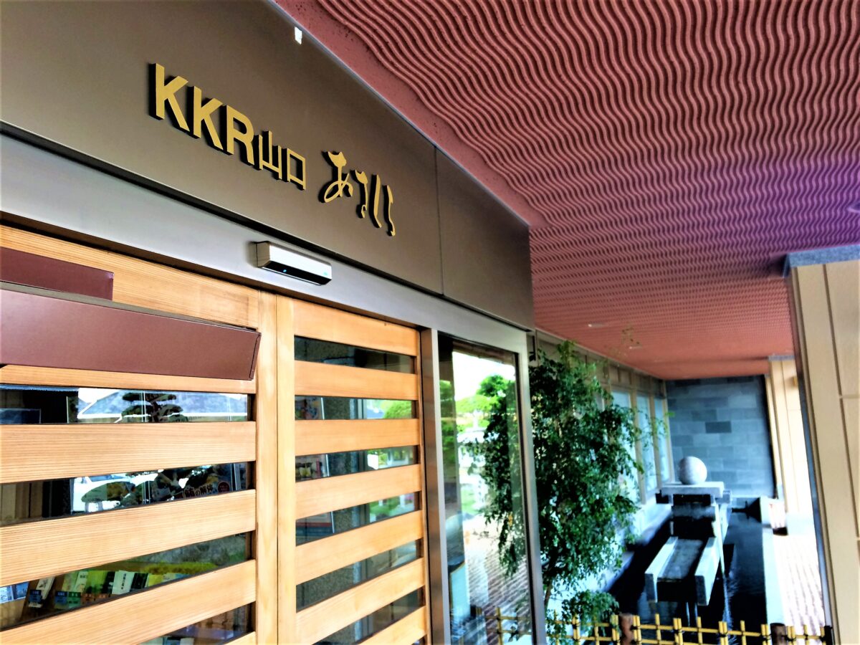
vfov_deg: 48.2
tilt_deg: +9.3
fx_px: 720
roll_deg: +2.2
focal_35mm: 29
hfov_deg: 61.7
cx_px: 430
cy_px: 322
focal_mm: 4.15
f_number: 2.2
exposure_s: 1/30
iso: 50
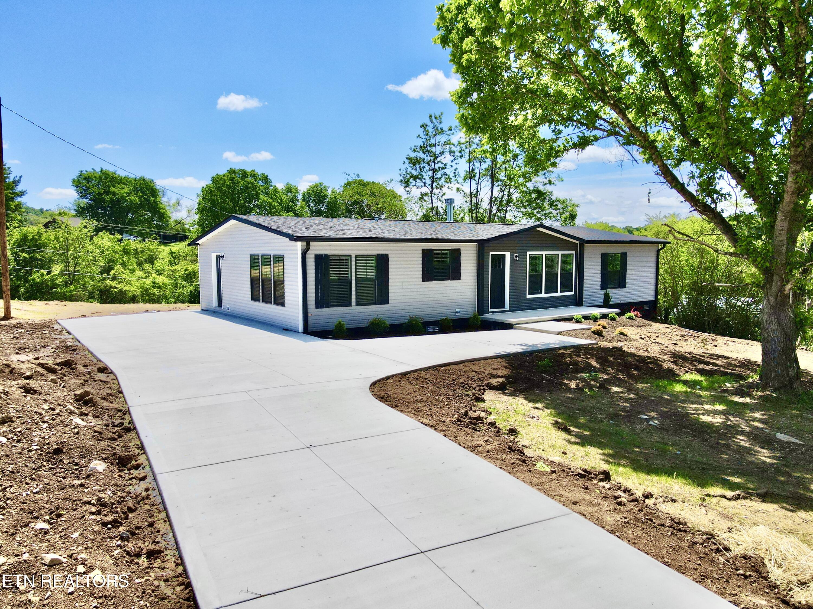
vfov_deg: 56.8
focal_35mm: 24
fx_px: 564
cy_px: 304
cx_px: 406
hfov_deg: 71.6
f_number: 2.8
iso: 100
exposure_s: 1/1000
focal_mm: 4.5
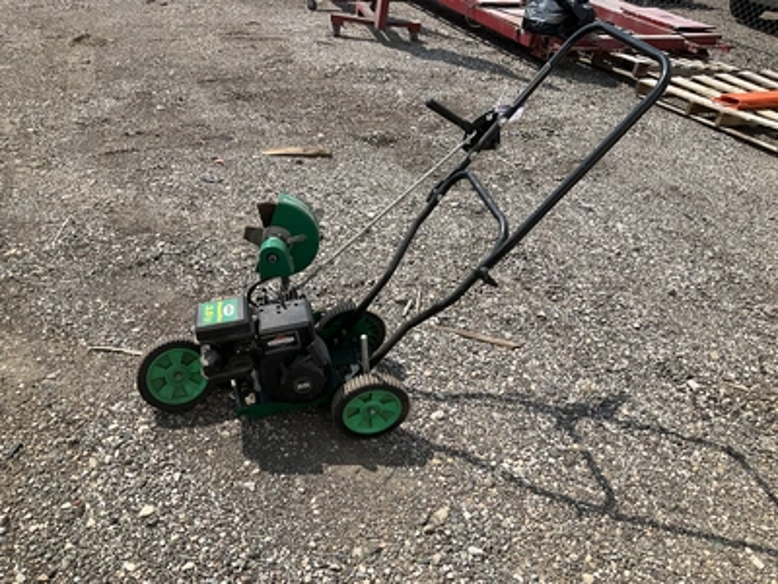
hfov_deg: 61.7
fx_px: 652
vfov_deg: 48.2
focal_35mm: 29
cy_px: 292
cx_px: 389
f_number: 1.8
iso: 25
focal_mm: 3
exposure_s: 1/1848
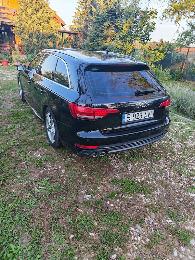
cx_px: 98
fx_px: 173
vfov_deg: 73.9
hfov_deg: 58.9
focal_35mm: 23
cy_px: 130
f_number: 1.6
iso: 50
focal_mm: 5.4
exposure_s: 1/280
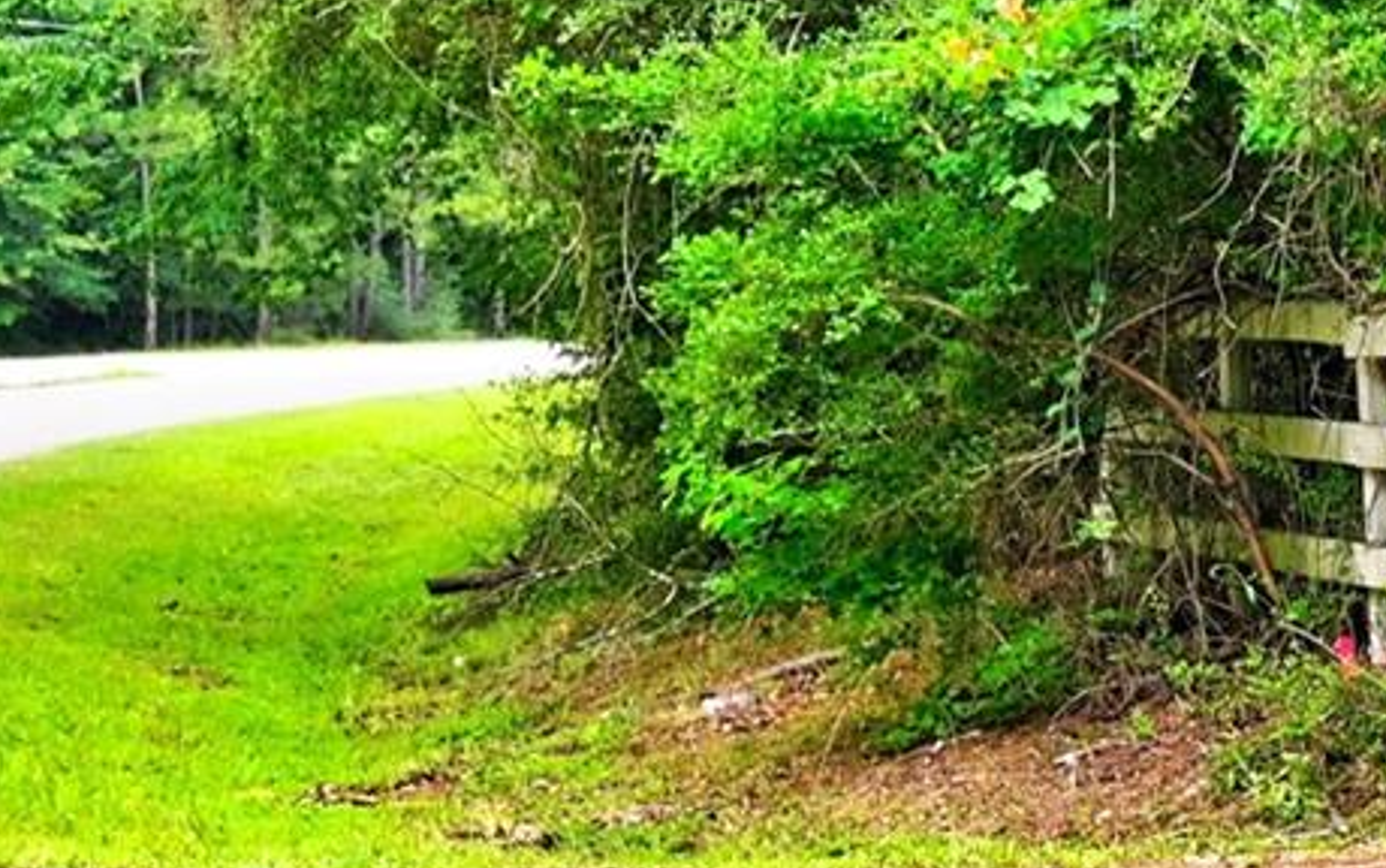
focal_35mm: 136
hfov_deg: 13.6
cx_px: 2537
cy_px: 307
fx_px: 5140
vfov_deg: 9.6
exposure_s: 1/50
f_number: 8
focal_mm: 30
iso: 400
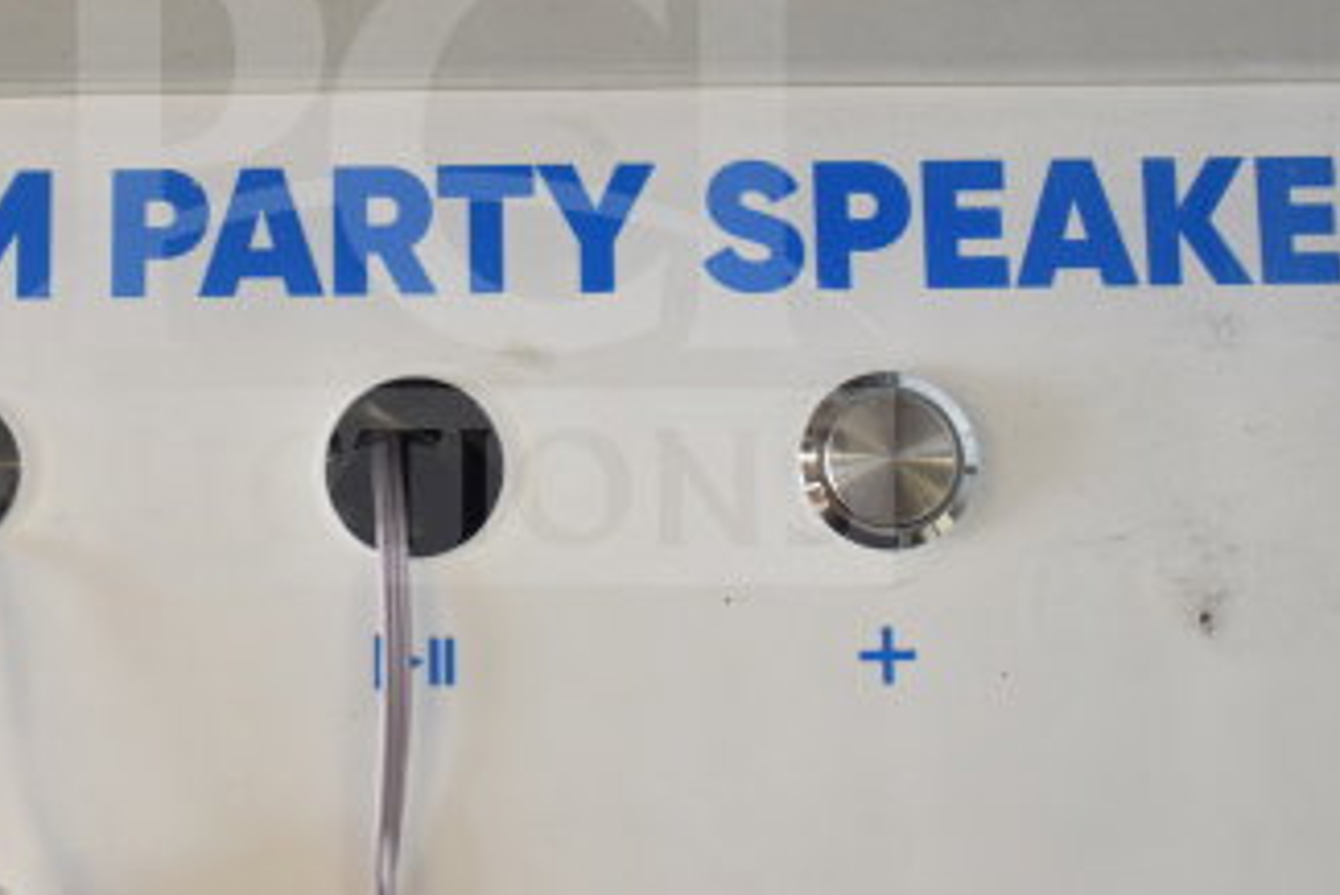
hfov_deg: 32.1
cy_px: 258
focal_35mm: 62
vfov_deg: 21.8
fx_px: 2309
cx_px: 429
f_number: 3.8
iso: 400
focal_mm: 22
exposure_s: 1/30
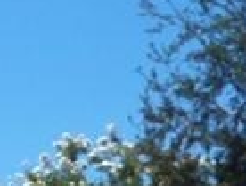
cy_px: 416
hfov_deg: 11.8
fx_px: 1146
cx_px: 352
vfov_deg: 8.6
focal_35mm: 161
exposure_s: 1/125
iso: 80
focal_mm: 5.2
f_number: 8.6
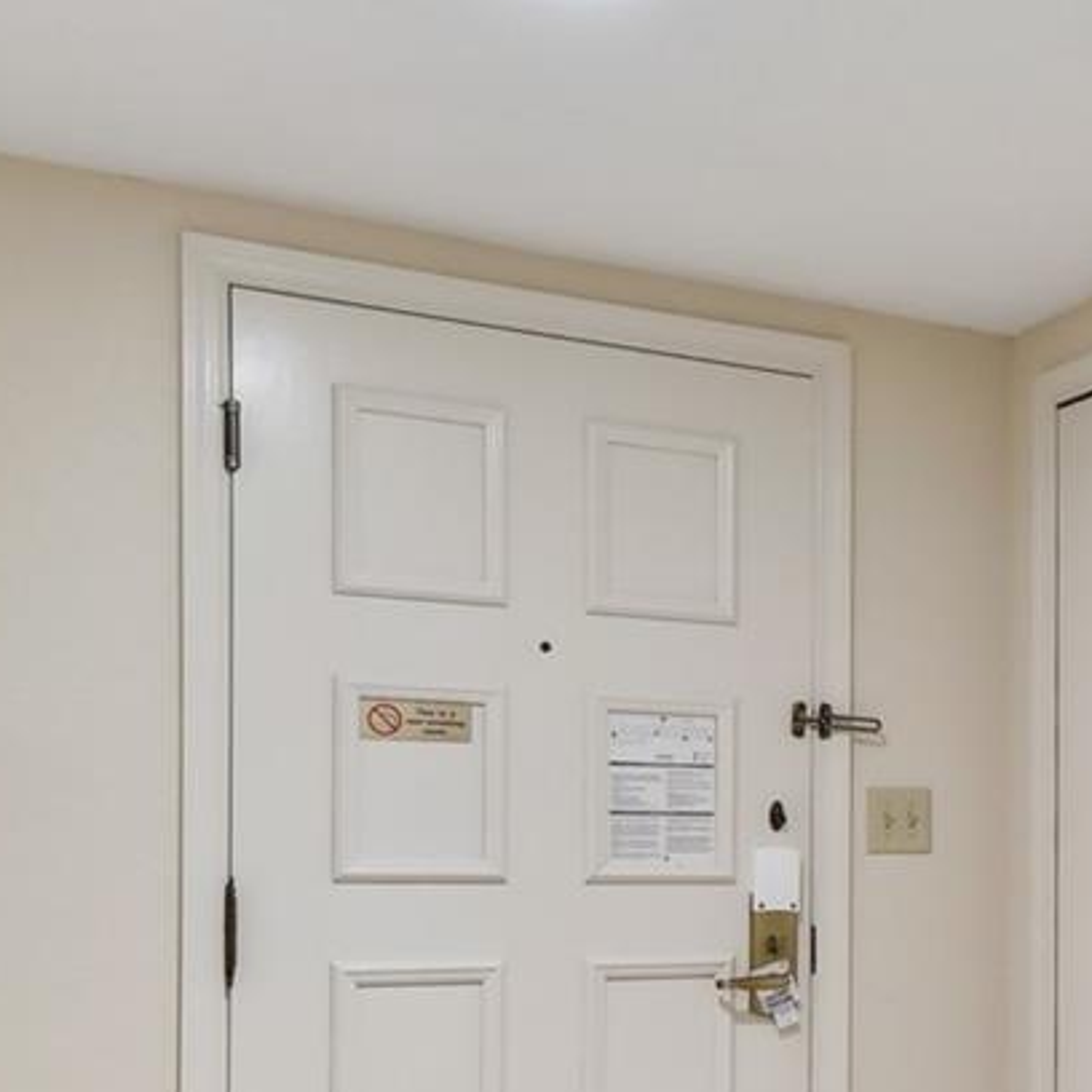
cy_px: 824
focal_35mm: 50
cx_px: 1164
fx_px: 1785
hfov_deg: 30.8
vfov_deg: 33.3
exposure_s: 1/1.67
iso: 100
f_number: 8
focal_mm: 10
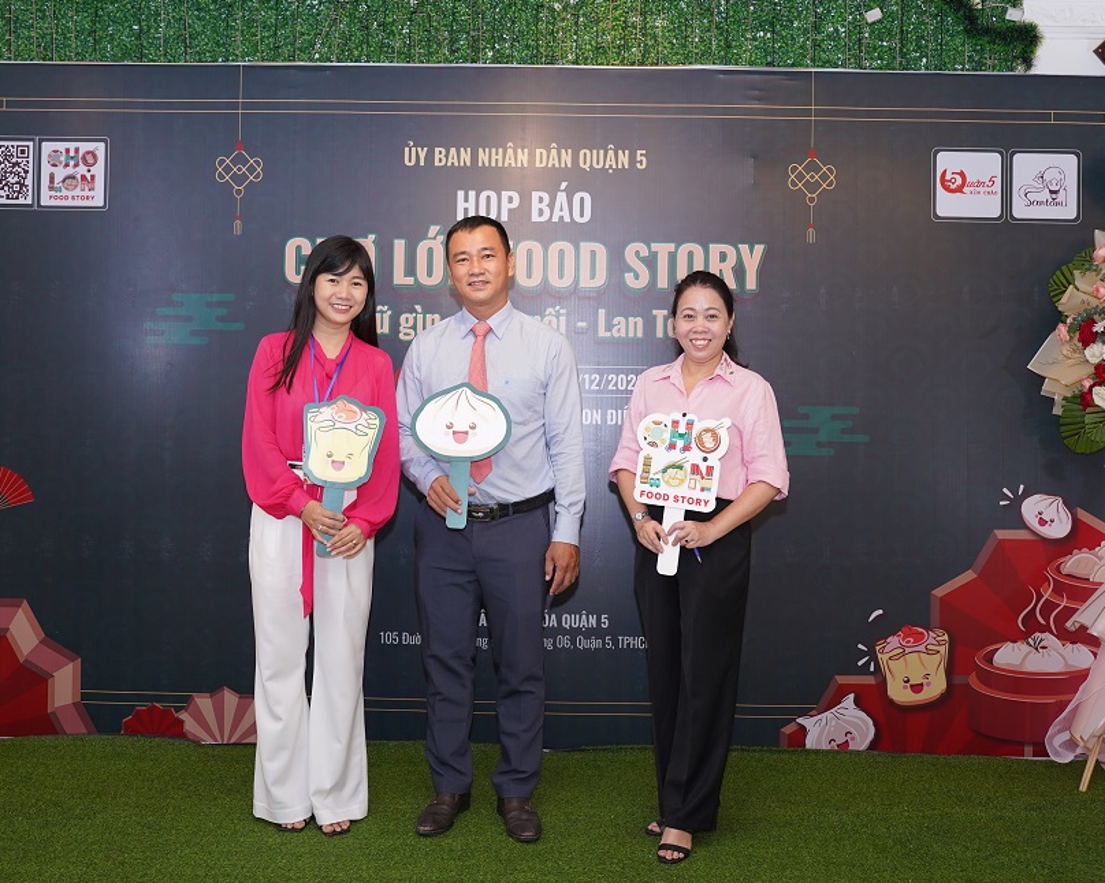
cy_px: 435
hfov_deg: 50.3
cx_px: 554
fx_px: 1177
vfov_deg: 41.1
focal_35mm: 36
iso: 800
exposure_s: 1/125
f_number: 3.2
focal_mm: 31
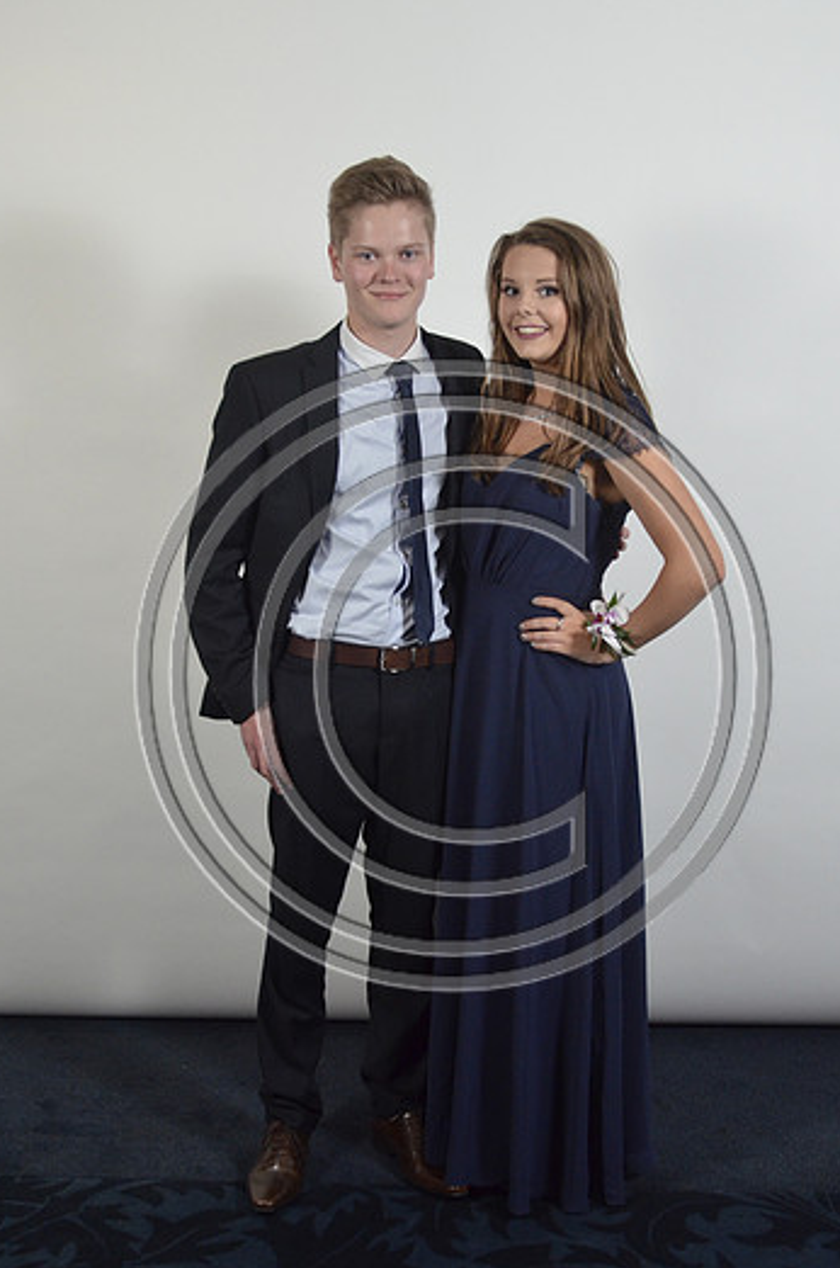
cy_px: 673
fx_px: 1757
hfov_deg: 26.9
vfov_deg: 39.6
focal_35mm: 50
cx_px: 452
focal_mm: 30
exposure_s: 1/100
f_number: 5.6
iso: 1600
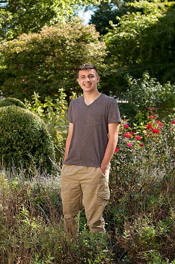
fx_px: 512
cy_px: 132
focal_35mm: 70
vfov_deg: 28.9
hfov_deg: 19.4
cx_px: 88
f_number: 5.6
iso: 160
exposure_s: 1/250
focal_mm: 70
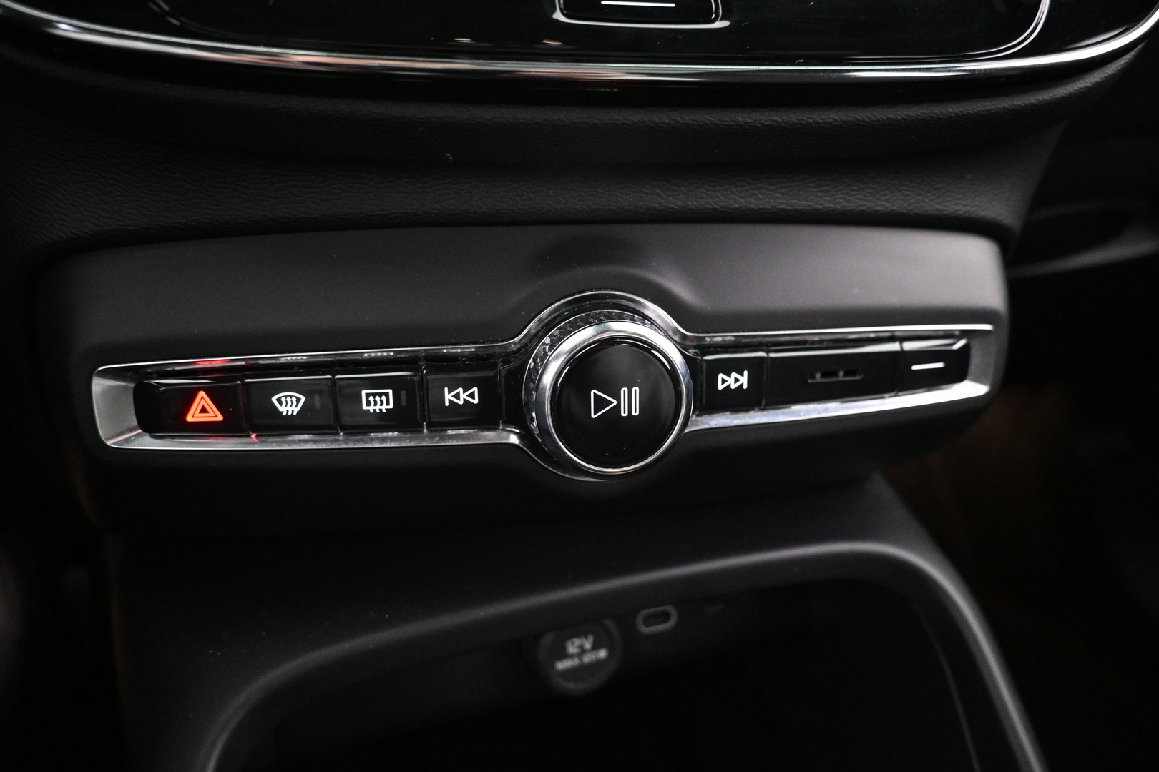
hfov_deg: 73.7
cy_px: 386
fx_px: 773
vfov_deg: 53.1
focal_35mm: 24
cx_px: 580
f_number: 3.5
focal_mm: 16
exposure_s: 1/20
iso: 4000
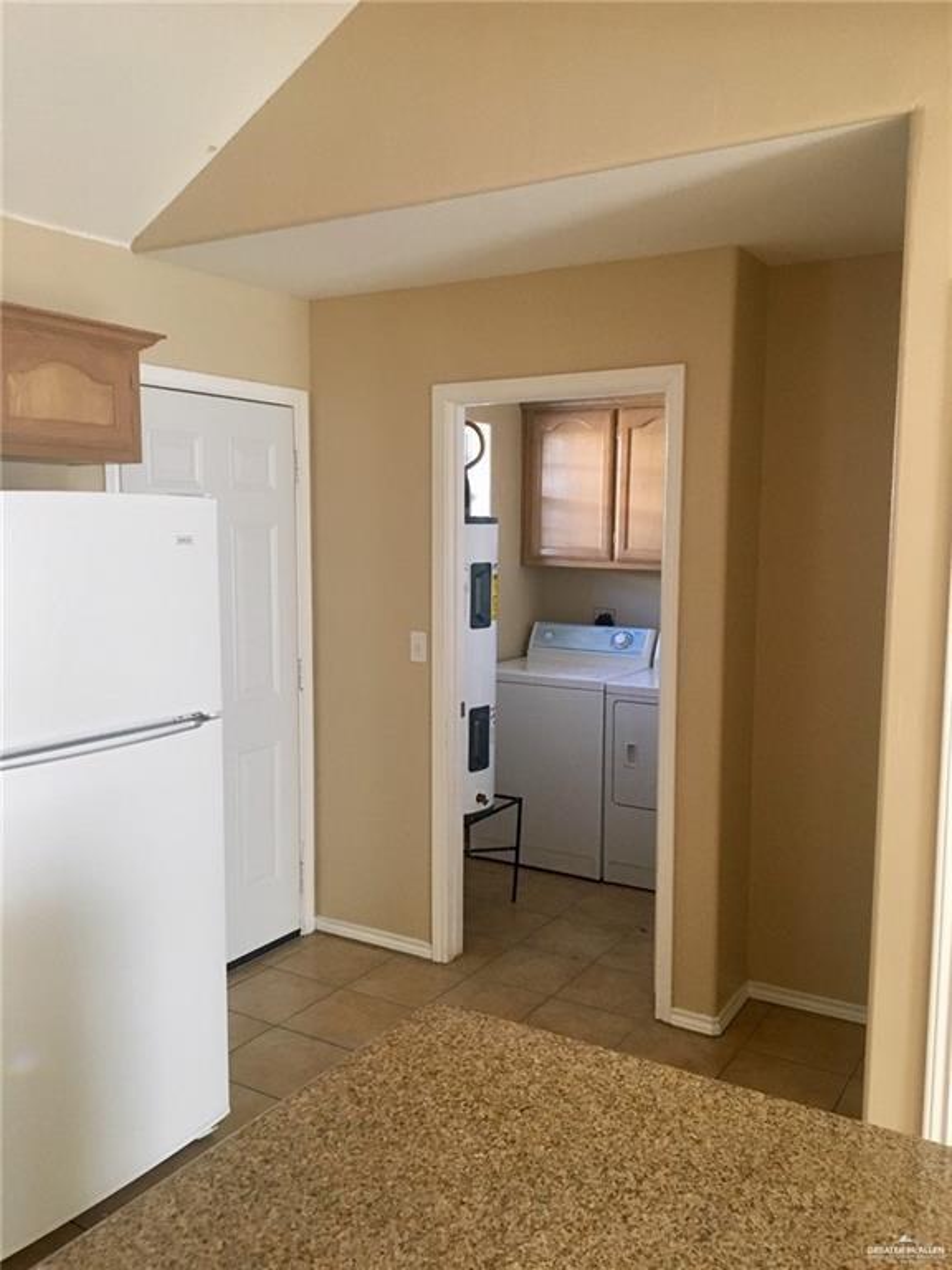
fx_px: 1063
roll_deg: -0.7
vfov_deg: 61.7
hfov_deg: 48.2
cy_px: 635
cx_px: 476
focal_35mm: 29
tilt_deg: -6.3
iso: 125
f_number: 2.2
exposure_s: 1/30
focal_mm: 4.15
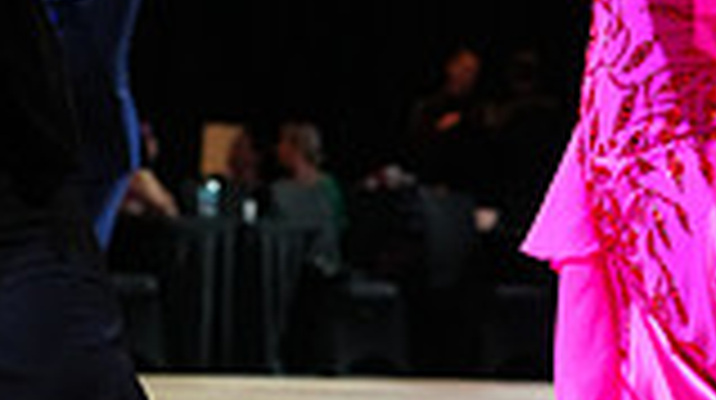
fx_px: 5082
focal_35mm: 268
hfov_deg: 8.1
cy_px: -207
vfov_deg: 4.5
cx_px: 286
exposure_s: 1/250
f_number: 4
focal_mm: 70
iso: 2500
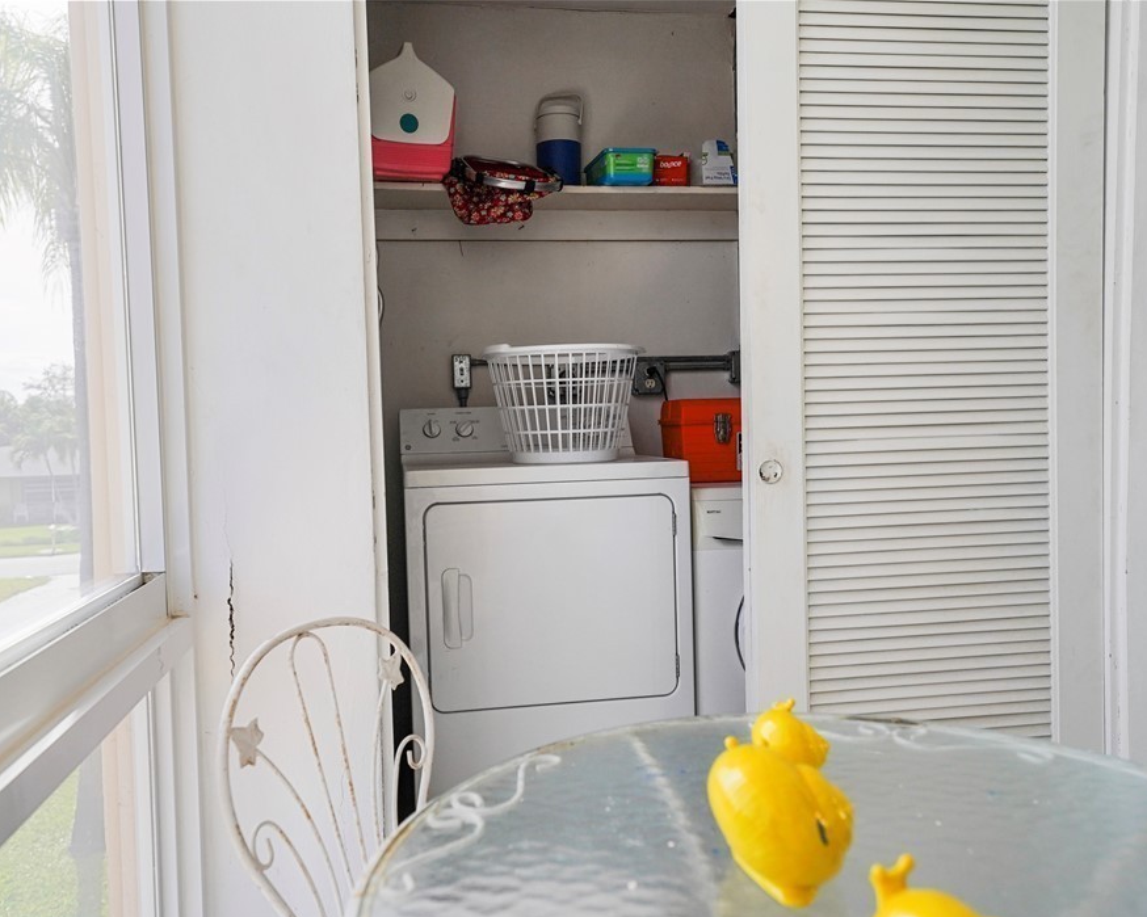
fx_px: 950
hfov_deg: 62.2
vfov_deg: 51.5
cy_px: 474
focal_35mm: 28
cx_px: 543
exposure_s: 1/250
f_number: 4
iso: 640
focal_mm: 24
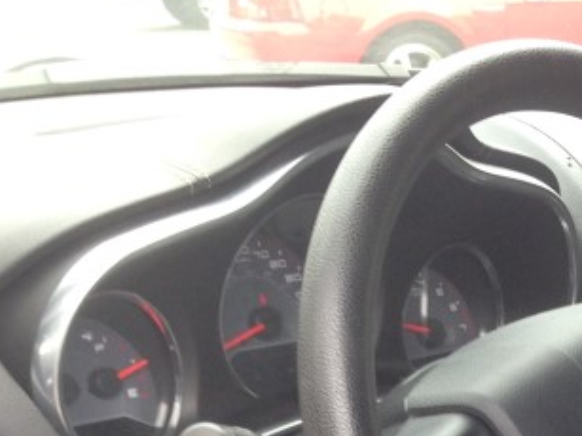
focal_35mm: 110
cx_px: 726
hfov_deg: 17.0
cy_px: 612
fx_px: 1849
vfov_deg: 12.9
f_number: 2.4
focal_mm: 4.12
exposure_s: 1/120
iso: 50
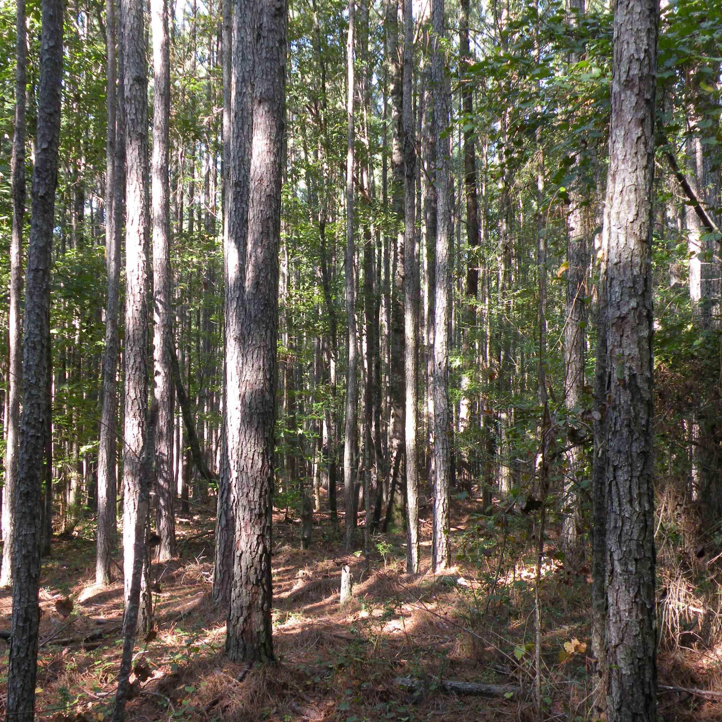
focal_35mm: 50
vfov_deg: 34.0
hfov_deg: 34.0
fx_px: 1180
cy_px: 360
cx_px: 324
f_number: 3.2
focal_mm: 7.4
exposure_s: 1/60
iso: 155
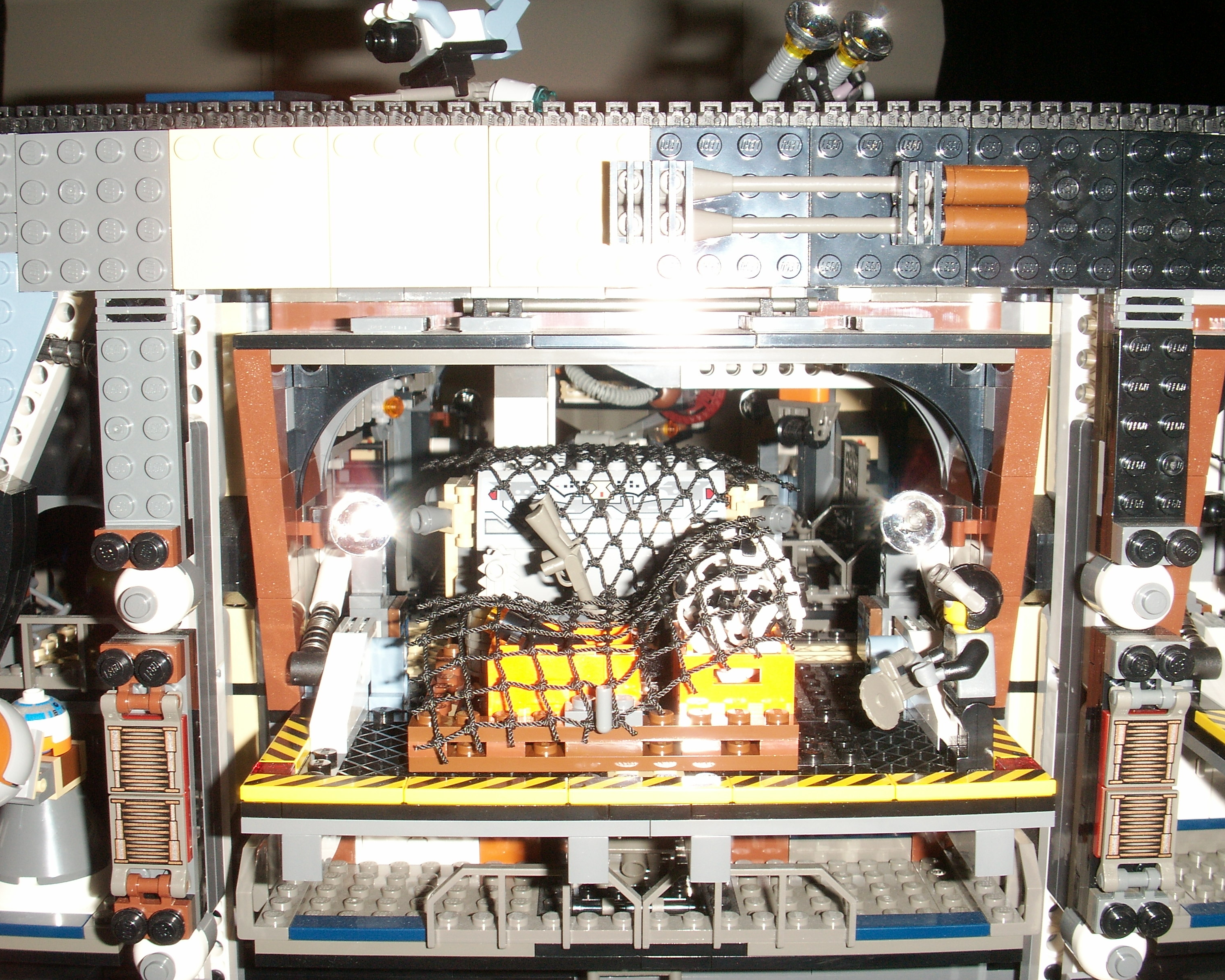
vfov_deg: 38.2
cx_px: 627
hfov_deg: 46.8
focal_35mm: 39
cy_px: 490
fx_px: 1414
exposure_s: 1/40
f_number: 7.1
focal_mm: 7.7
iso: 50
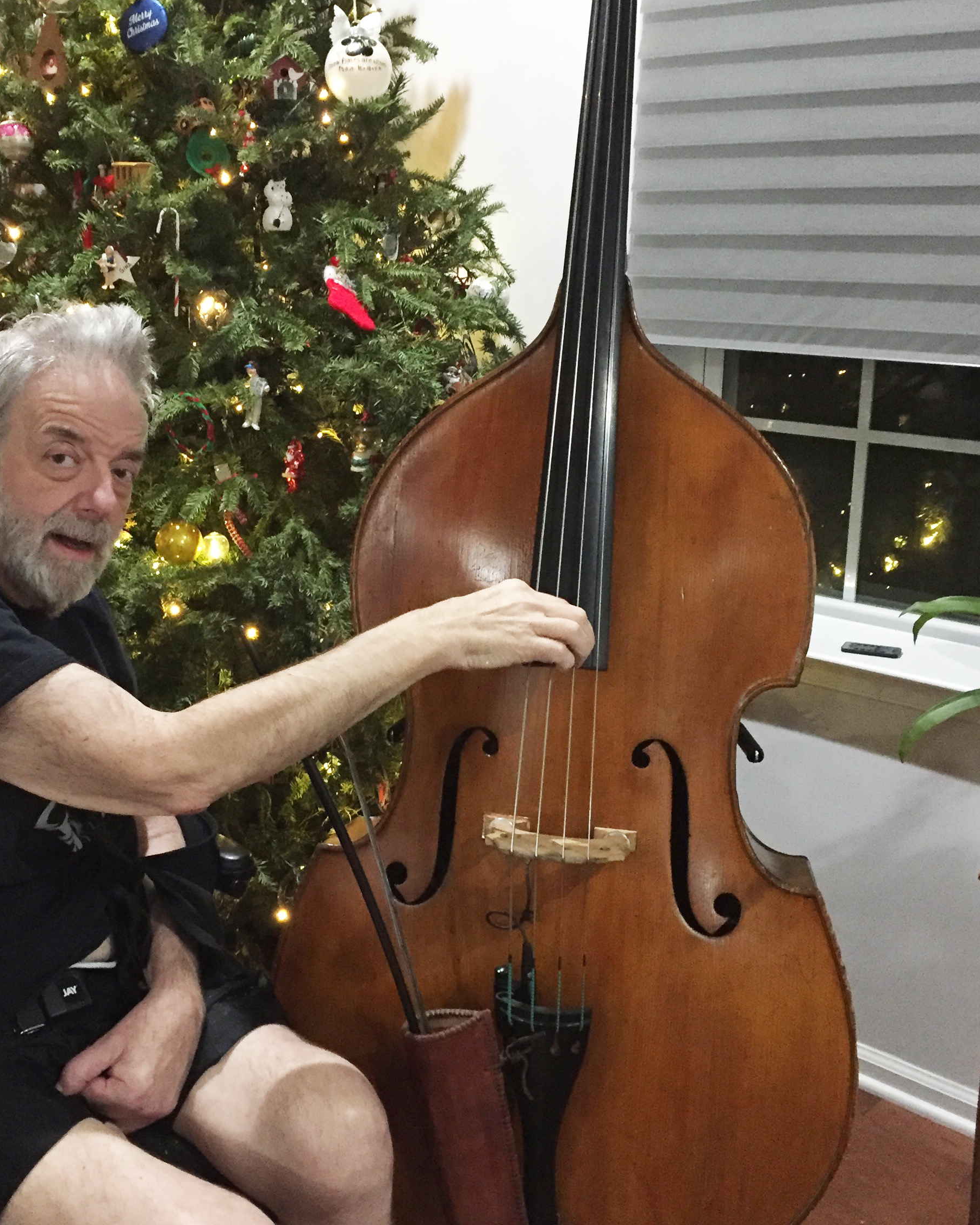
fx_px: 1486
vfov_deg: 44.8
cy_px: 630
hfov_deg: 36.3
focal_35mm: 41
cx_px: 359
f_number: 2.2
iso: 320
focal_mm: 4.15
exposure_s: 1/15
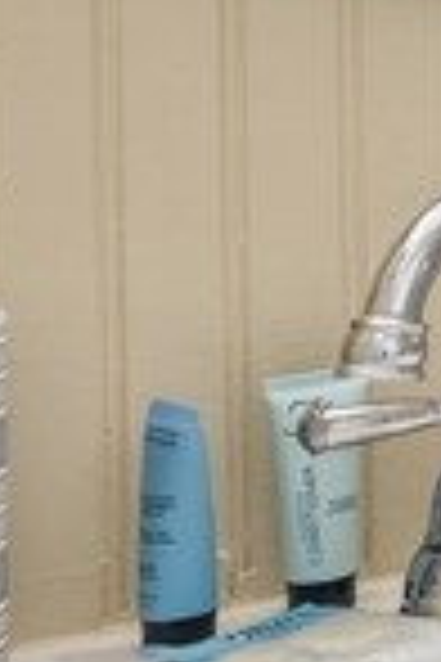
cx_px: 2138
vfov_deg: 16.6
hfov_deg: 6.6
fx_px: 2168
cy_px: -146
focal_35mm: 118
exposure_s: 1/15
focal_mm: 16
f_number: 9
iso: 200
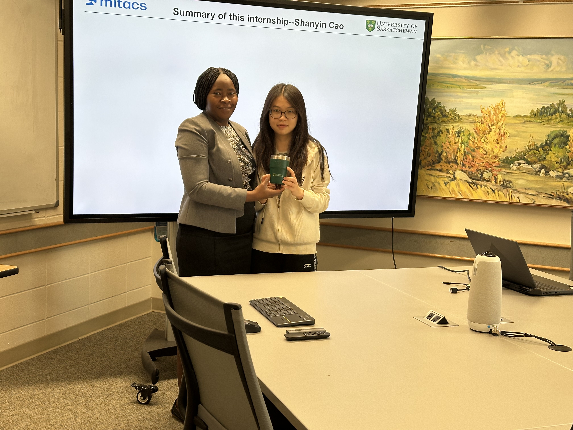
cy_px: 215
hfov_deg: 39.7
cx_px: 286
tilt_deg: -8.2
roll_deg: -1.3
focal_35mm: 48
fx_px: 795
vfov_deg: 30.3
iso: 64
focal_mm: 6.86
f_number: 1.78
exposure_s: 1/60
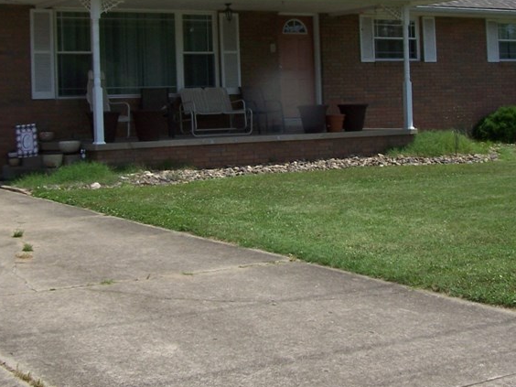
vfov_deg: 21.2
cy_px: 107
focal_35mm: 69
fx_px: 1029
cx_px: 253
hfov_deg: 28.2
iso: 80
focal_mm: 6.3
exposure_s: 1/1000
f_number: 4
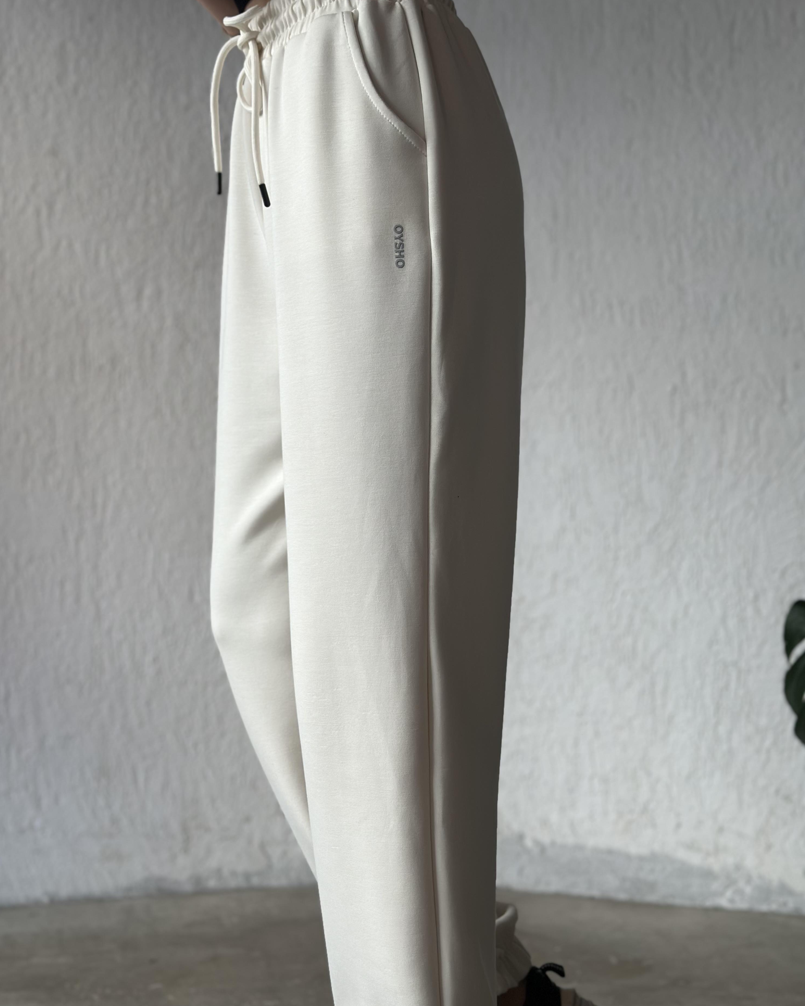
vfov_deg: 36.6
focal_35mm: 51
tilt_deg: +3.2
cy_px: 466
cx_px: 395
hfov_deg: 29.7
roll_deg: +0.4
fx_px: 1519
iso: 64
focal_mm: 6.86
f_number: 1.78
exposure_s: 1/124
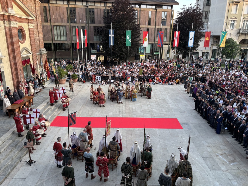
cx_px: 124
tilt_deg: -16.8
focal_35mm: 26
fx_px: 186
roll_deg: -1.4
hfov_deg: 67.3
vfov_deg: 53.1
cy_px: 93
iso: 50
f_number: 1.6
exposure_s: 1/94
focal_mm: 5.96
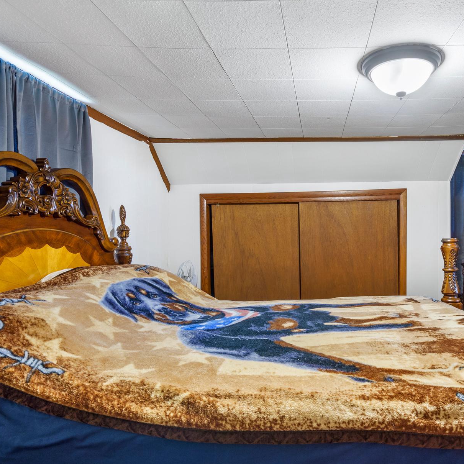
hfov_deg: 65.8
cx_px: 303
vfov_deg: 67.2
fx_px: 349
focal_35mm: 23
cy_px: 246
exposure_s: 1/60
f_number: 8
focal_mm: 16
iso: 640
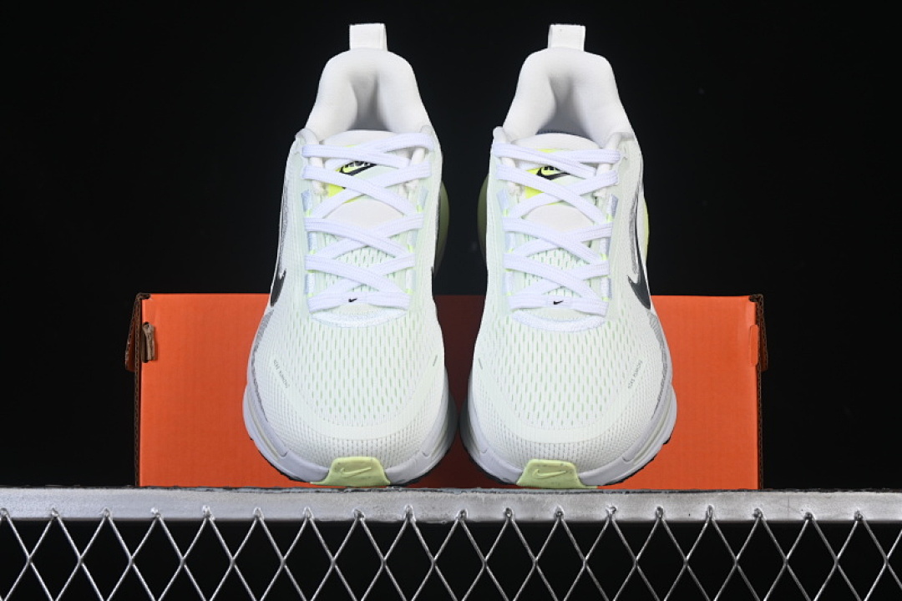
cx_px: 451
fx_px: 1879
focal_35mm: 75
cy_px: 300
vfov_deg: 18.2
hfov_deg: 27.0
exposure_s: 1/125
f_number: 8
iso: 160
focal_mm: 50
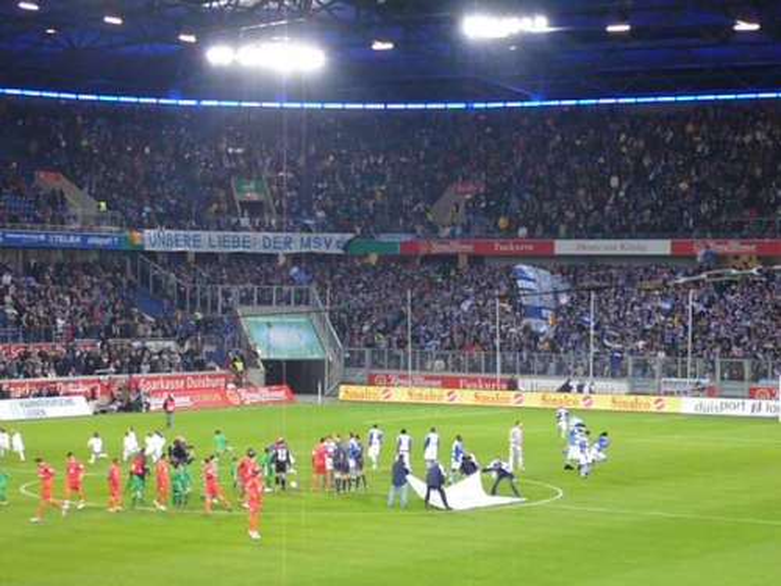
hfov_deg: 18.7
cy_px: 293
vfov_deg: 14.1
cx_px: 390
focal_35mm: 105
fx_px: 2369
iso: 80
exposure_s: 1/50
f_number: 5
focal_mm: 17.4
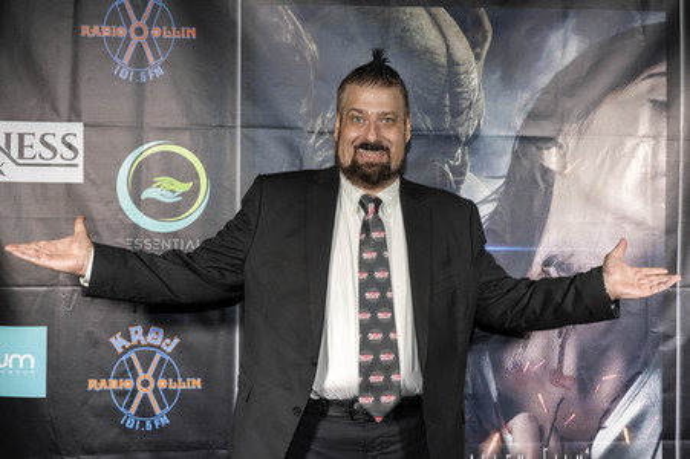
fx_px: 728
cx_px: 345
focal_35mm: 38
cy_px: 230
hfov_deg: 50.7
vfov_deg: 35.0
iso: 800
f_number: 5.6
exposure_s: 1/200
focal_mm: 38
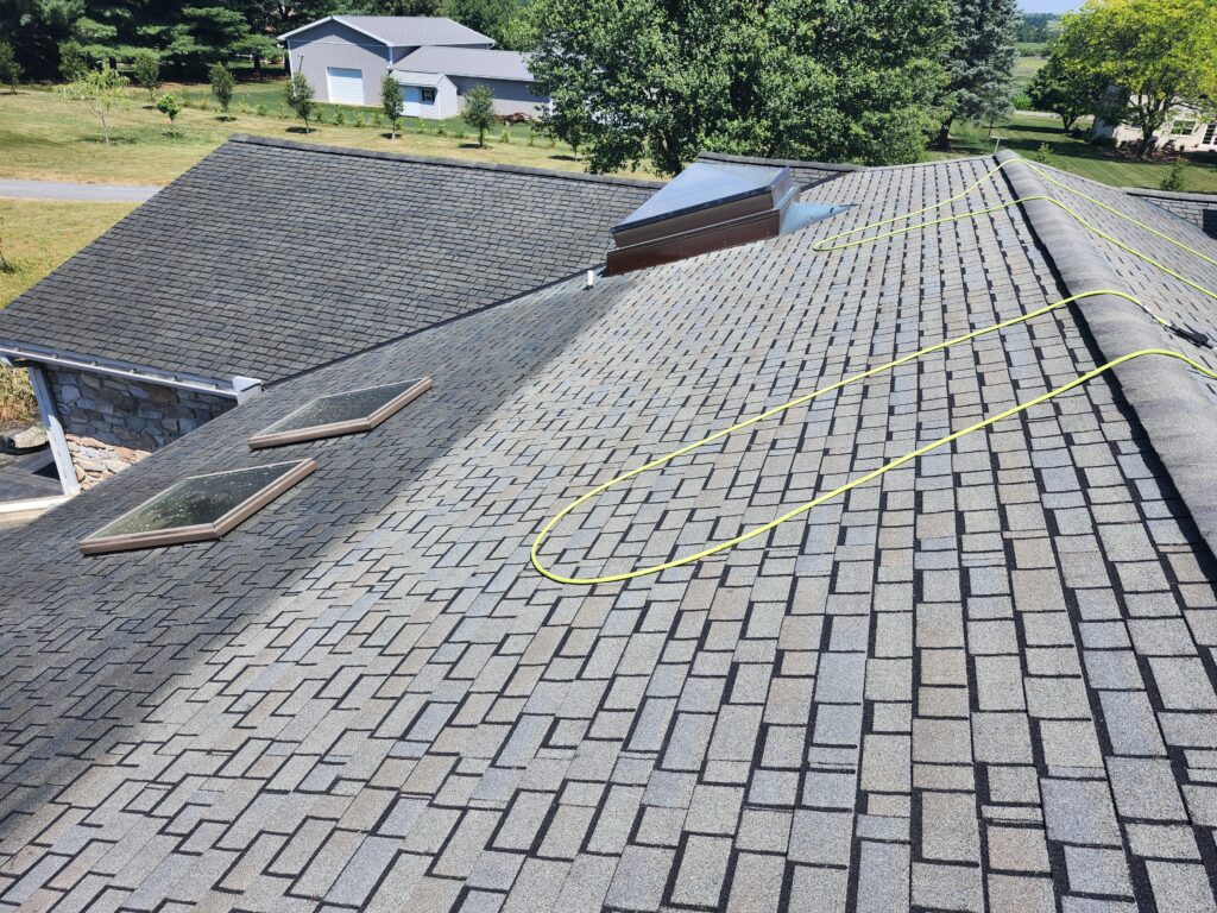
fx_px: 809
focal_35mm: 23
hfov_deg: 73.9
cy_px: 456
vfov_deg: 58.9
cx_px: 608
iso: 25
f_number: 1.8
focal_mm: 5.54
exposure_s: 1/989
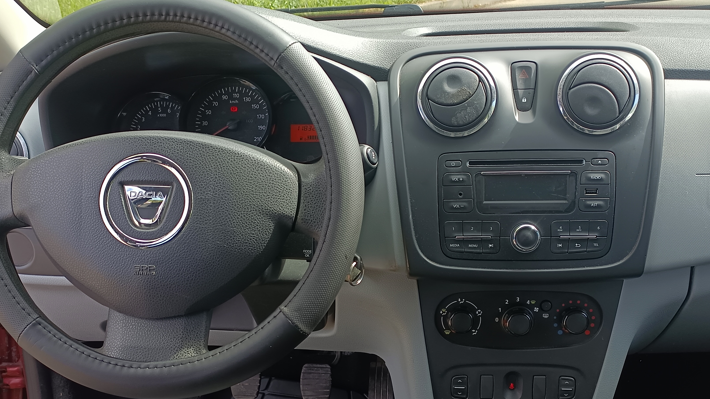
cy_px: 268
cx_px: 369
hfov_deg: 51.6
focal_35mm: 39
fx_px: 734
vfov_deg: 30.2
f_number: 1.79
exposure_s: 1/100
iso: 113
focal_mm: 4.74
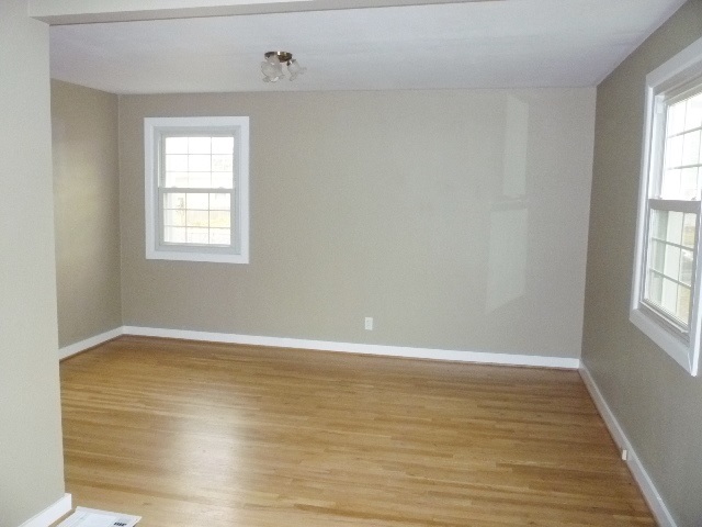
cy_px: 264
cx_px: 351
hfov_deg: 61.7
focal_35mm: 29
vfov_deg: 48.2
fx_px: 588
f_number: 3.3
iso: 500
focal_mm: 5.2
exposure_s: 1/30
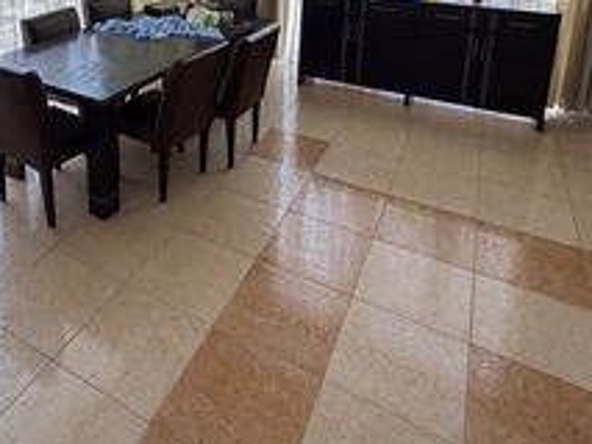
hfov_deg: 58.1
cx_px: 182
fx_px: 513
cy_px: 4
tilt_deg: -13.8
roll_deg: +0.4
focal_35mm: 30
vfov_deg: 41.1
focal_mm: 2.22
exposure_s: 1/121
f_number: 2.2
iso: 125
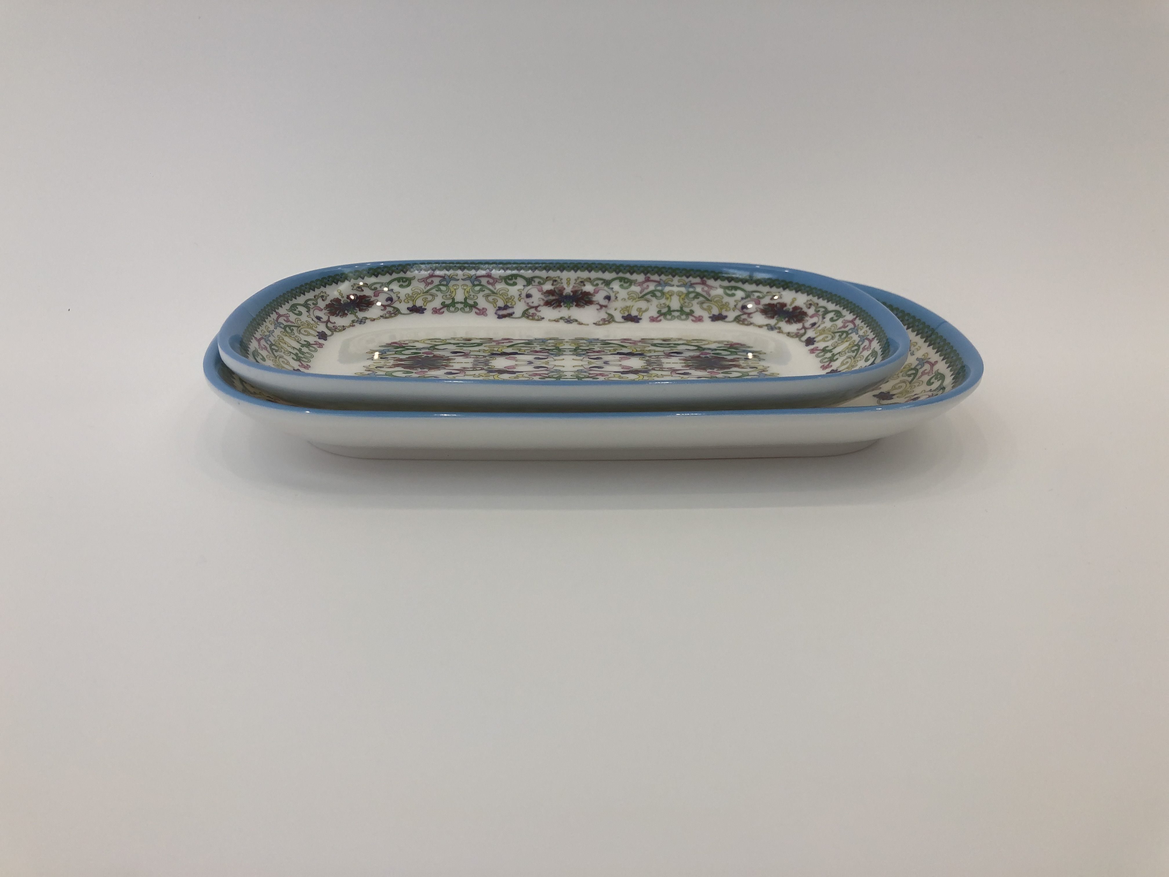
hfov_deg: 63.4
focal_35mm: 28
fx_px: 946
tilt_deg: -23.3
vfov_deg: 49.7
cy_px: 438
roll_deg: +0.1
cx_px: 584
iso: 40
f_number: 1.8
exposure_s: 1/100
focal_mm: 4
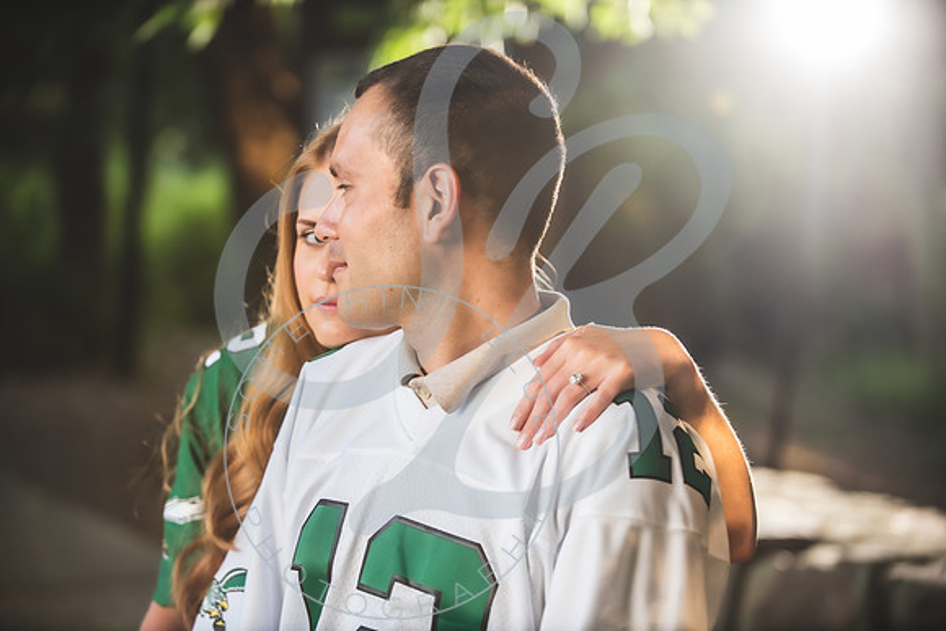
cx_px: 473
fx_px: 2365
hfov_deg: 22.6
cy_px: 316
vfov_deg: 15.2
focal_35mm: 90
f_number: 2.8
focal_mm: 90
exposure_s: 1/250
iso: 200
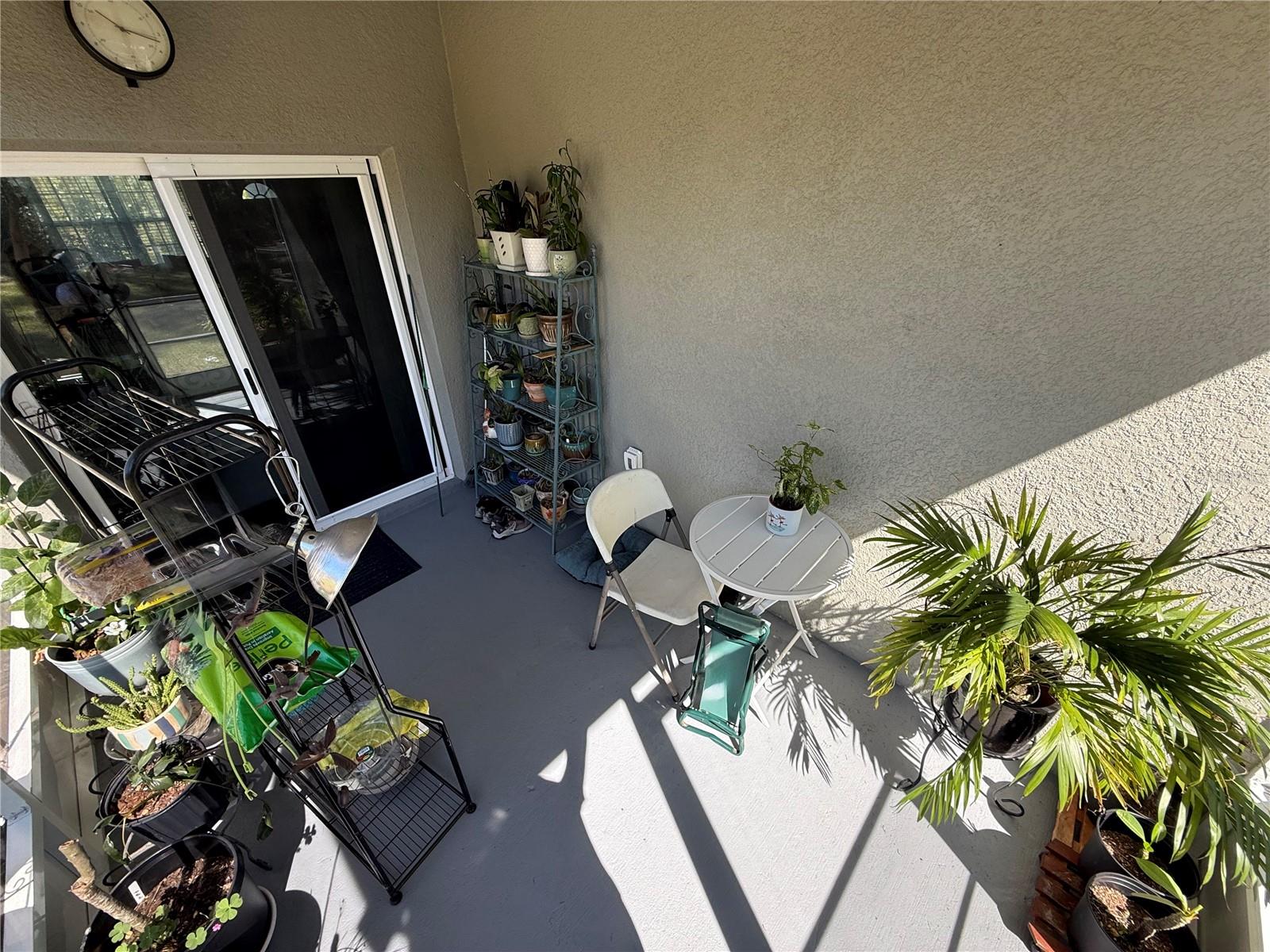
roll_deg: +1.6
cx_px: 635
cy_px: 476
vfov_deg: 85.7
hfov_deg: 102.1
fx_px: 514
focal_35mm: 14
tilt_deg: -30.1
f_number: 2.2
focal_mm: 2.22
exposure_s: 1/150
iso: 64
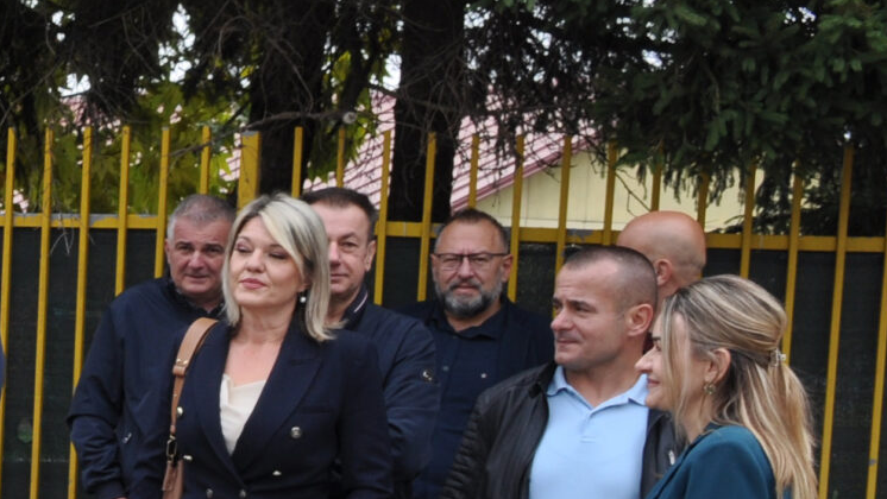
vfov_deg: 9.6
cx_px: -527
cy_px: 627
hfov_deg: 15.6
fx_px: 2912
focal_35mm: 124
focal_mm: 23
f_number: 9
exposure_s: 1/80
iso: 200
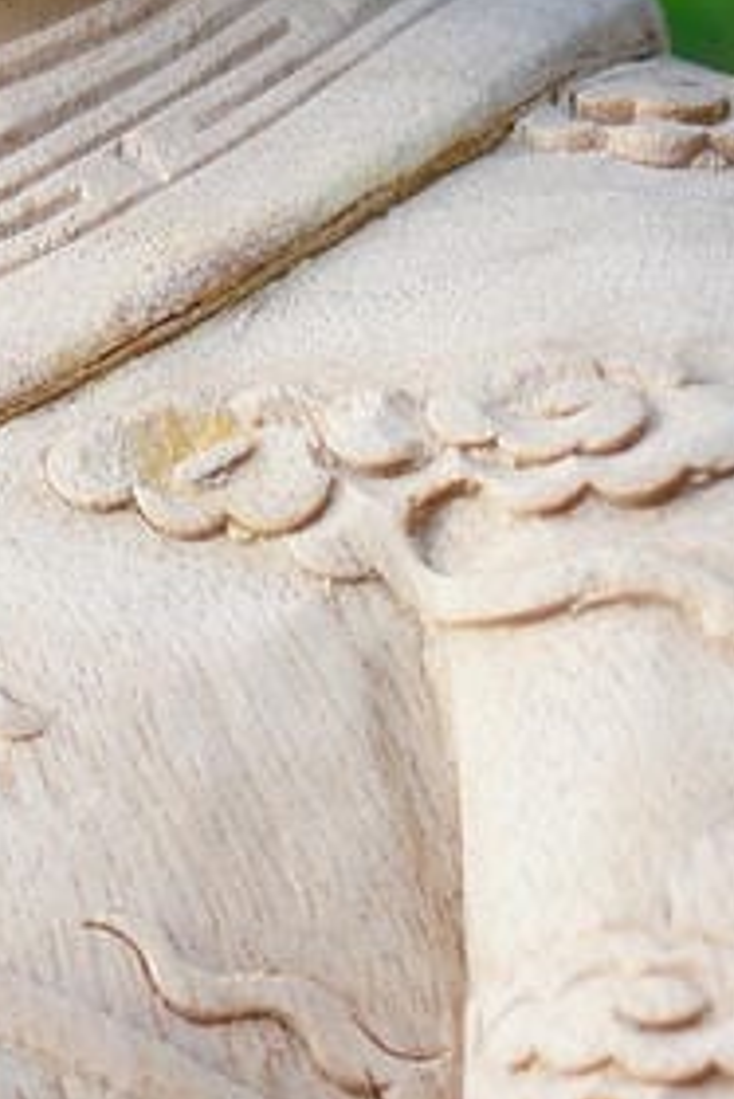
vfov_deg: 9.1
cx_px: -459
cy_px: 746
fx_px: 6872
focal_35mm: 225
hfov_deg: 6.0
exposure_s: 1/125
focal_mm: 35
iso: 320
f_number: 6.3
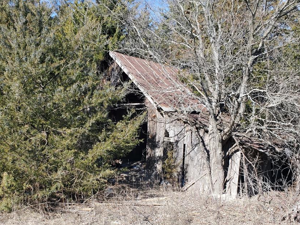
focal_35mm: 32
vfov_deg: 44.0
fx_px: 277
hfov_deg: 56.7
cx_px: 136
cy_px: 131
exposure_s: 1/734
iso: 50
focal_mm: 4.3
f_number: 2.4
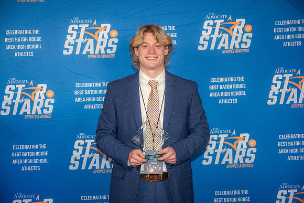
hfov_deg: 33.4
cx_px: 152
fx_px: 507
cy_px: 102
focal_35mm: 60
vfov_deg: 22.6
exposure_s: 1/200
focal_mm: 60
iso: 400
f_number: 3.2
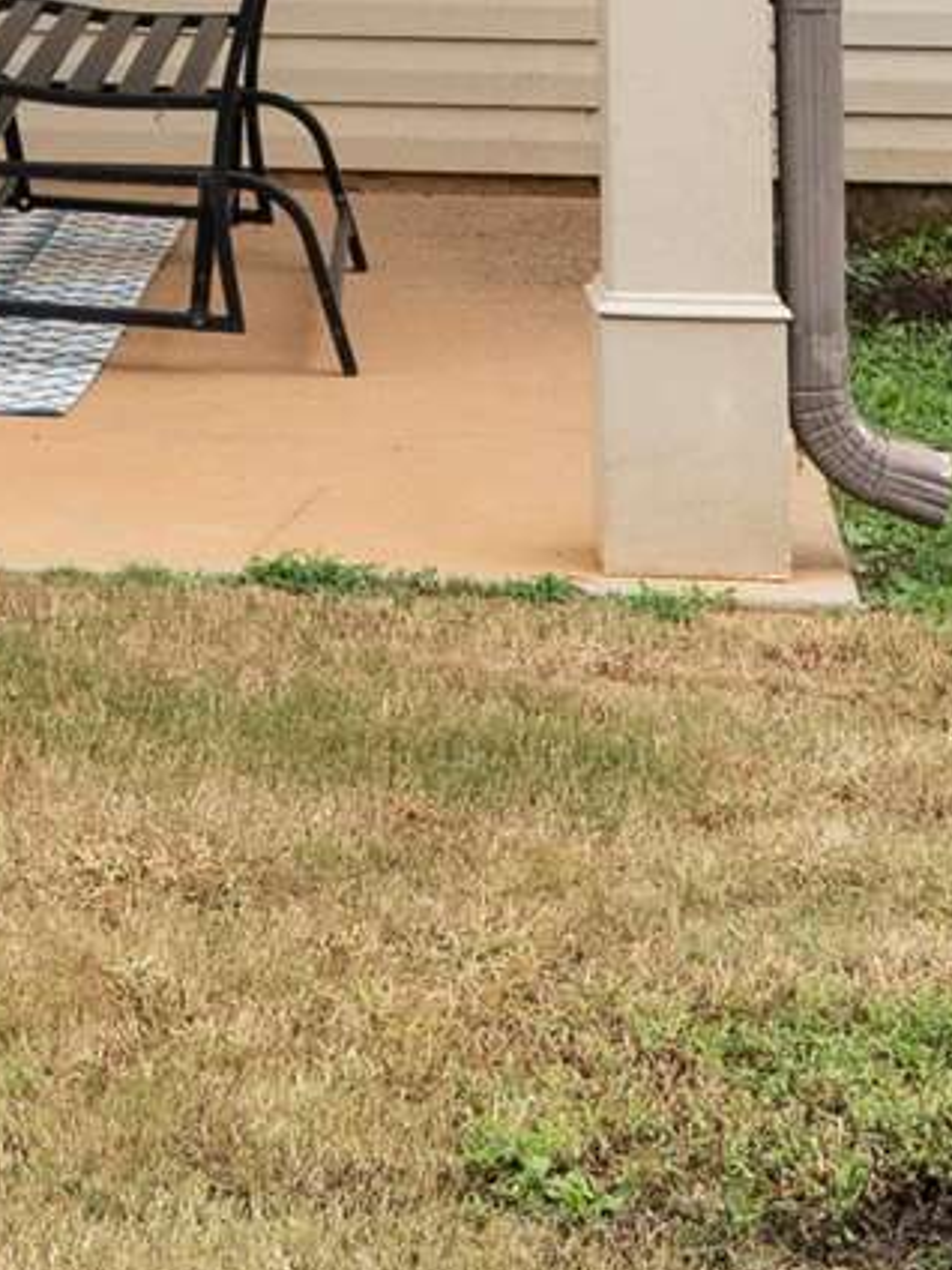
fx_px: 6124
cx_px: -1575
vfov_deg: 10.8
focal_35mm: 167
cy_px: -1249
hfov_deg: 8.0
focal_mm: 24
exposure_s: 1/200
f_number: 8
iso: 320
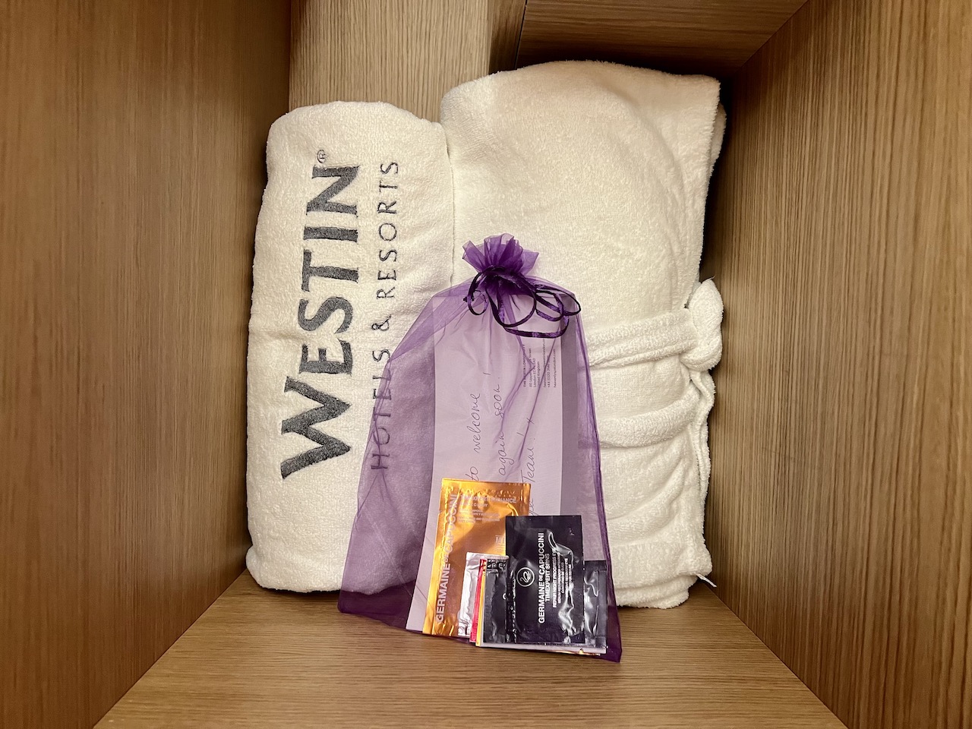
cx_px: 486
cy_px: 364
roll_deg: -1.7
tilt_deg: -1.6
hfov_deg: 67.3
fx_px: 730
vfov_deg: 53.1
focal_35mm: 26
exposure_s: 1/50
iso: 250
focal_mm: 5.7
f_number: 1.5
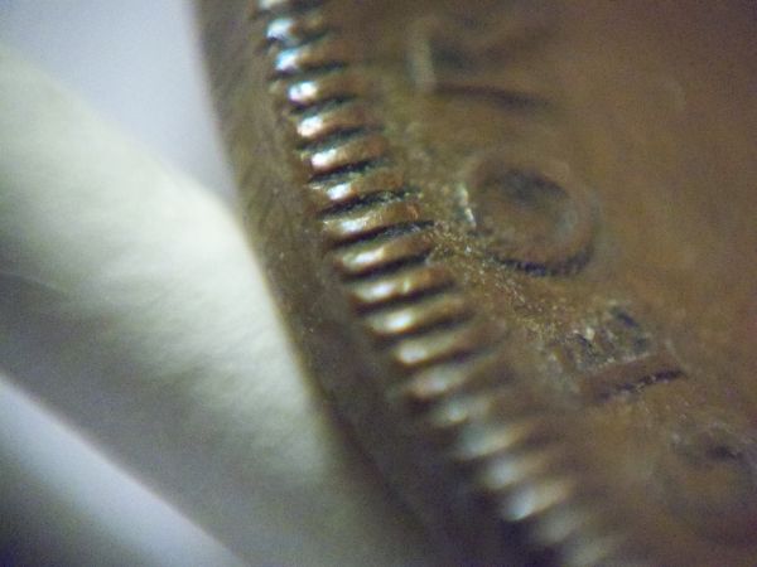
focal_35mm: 350
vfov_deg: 4.2
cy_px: 284
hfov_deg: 5.7
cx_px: 378
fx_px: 7654
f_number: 4.8
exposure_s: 1/125
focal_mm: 62
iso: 1600
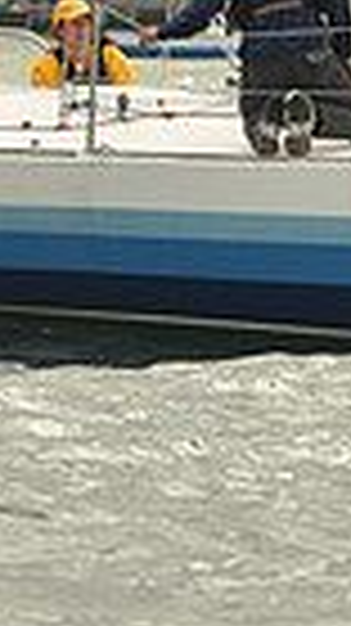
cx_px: 202
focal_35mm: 873
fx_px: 14471
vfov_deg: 2.5
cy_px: 2
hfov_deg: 1.4
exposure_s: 1/1250
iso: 320
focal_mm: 200
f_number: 7.1
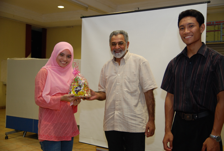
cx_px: 112
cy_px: 76
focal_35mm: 40
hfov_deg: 47.8
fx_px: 253
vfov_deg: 33.2
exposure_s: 1/60
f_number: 2.8
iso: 500
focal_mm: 27
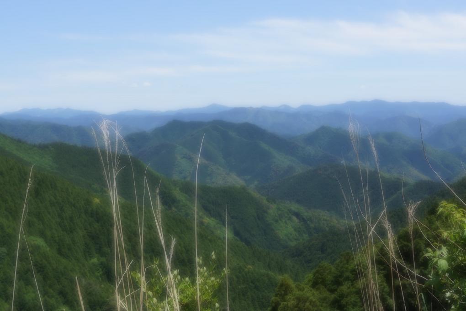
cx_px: 233
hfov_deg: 37.9
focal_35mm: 52
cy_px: 156
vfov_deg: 25.8
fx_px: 680
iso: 100
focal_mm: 35
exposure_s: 1/250
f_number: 8
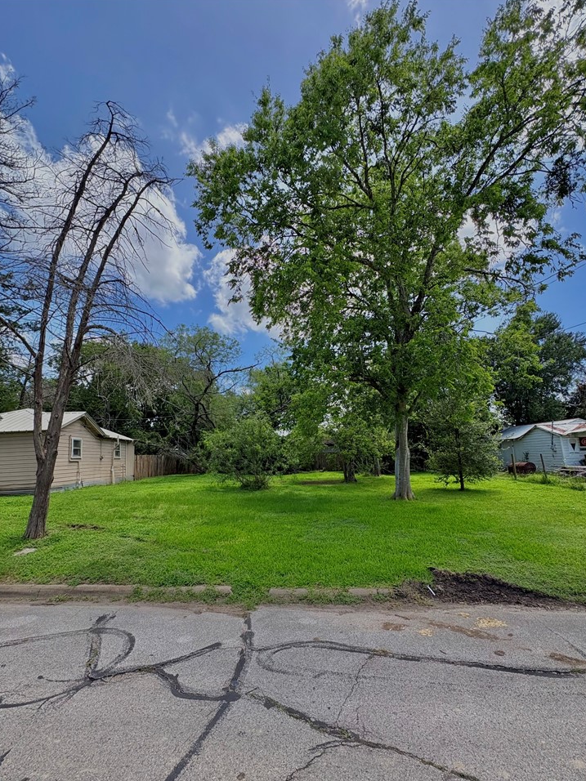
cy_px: 415
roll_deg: +2.3
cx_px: 294
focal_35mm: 15
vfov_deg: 98.0
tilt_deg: +8.8
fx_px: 339
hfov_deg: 81.7
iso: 64
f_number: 2.2
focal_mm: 2.22
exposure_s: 1/636
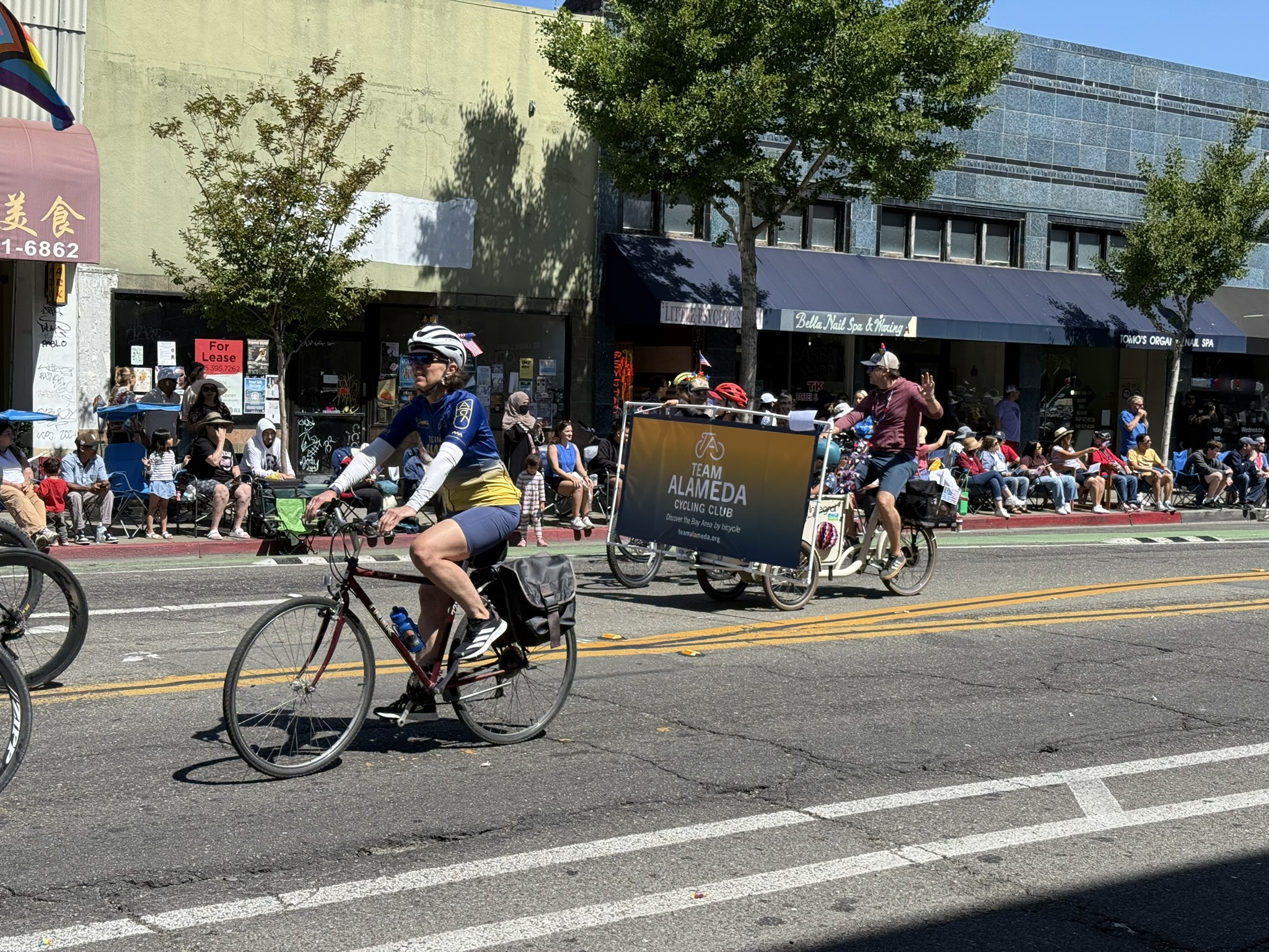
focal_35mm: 48
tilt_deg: -2.6
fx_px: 1760
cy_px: 476
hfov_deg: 39.7
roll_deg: -1.6
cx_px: 634
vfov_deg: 30.3
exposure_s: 1/3096
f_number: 1.78
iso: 64
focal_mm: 6.76
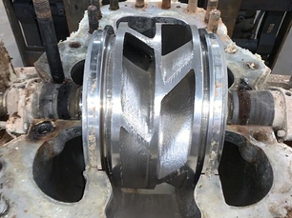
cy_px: 129
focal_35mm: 34
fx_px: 287
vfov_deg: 41.6
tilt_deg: -45.4
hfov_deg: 54.0
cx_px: 142
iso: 64
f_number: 1.8
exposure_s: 1/17
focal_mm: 4.25
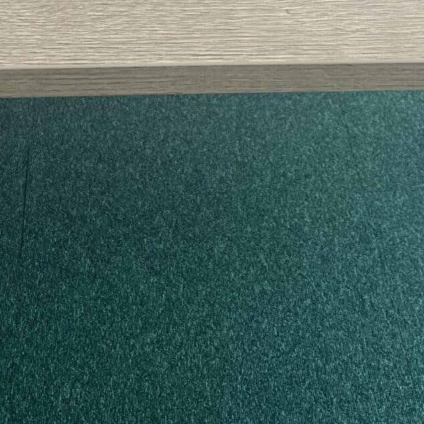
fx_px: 1289
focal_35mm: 93
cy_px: -153
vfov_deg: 17.3
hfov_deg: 18.7
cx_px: 219
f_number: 1.6
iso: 40
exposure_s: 1/238
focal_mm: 5.1
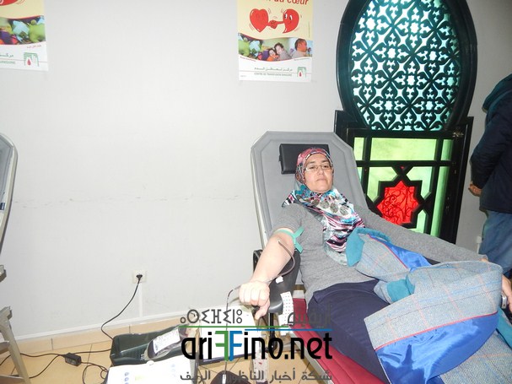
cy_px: 192
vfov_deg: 61.1
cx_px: 256
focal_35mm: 22
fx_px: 325
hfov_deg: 76.4
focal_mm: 4
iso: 200
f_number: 3
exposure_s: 1/30
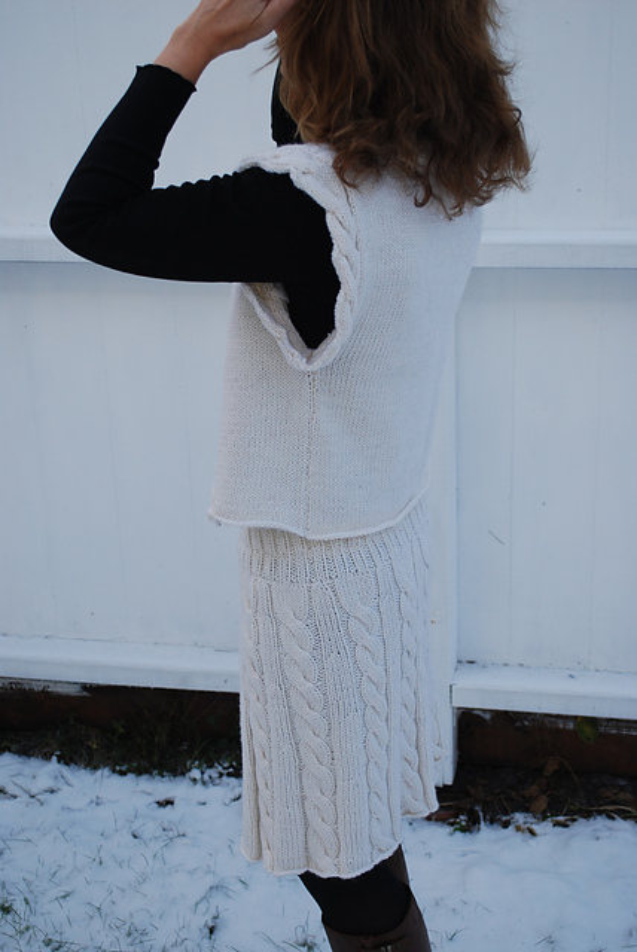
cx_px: 318
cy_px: 476
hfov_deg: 25.8
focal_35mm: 52
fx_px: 1390
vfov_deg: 37.8
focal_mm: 35
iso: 180
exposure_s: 1/125
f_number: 5.6
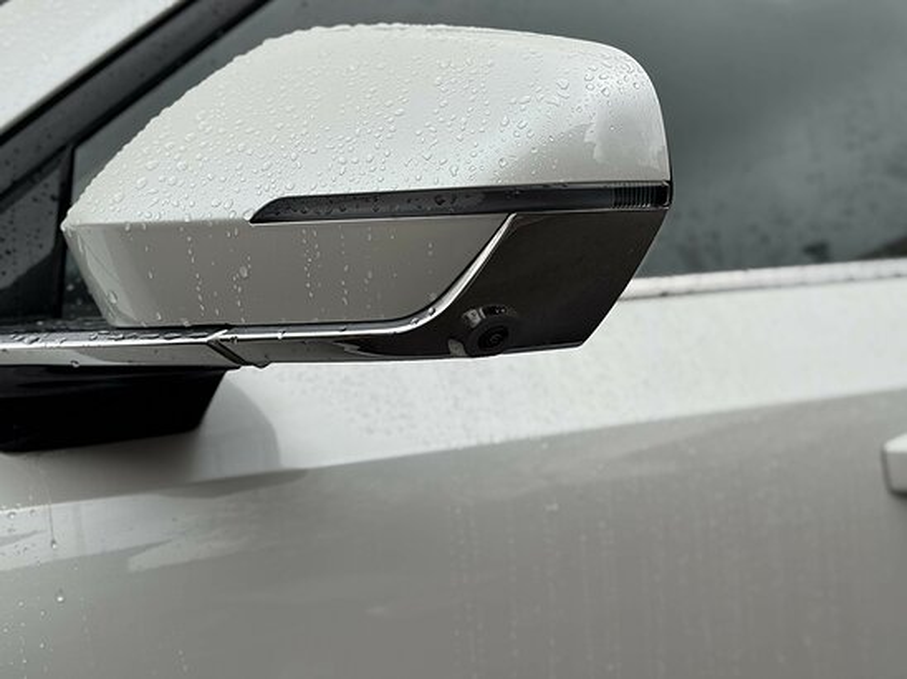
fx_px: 1257
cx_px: 454
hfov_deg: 39.7
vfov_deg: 30.2
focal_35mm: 48
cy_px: 340
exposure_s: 1/268
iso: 64
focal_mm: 6.76
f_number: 1.78
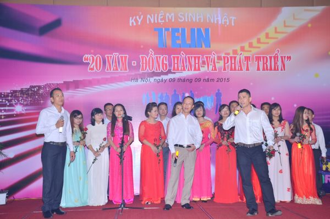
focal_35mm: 51
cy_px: 110
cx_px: 165
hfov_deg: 38.9
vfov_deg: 26.4
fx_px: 467
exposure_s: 1/100
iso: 250
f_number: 6.3
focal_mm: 34
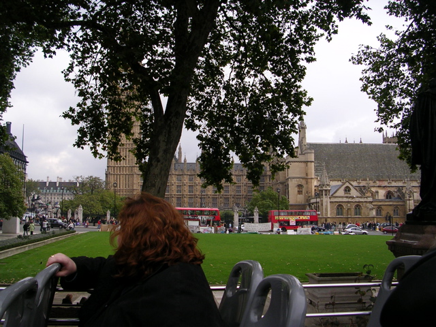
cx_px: 218
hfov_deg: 49.0
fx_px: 479
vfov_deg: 37.7
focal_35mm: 38
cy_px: 164
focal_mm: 5.8
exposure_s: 1/353
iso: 50
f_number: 2.8
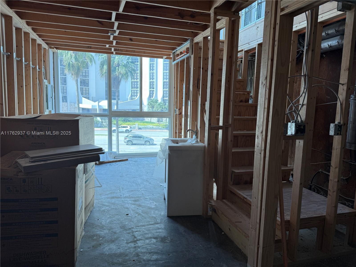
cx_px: 178
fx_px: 247
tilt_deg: -7.6
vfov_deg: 56.8
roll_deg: -2.2
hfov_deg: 71.6
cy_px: 134
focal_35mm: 24
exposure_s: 1/140
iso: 50
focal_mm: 6.76
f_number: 1.78
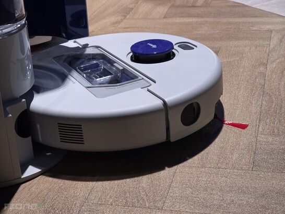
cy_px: 107
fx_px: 568
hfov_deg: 28.2
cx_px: 142
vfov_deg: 21.3
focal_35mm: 69
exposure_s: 1/39.6
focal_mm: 7.9
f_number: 2.4
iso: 250
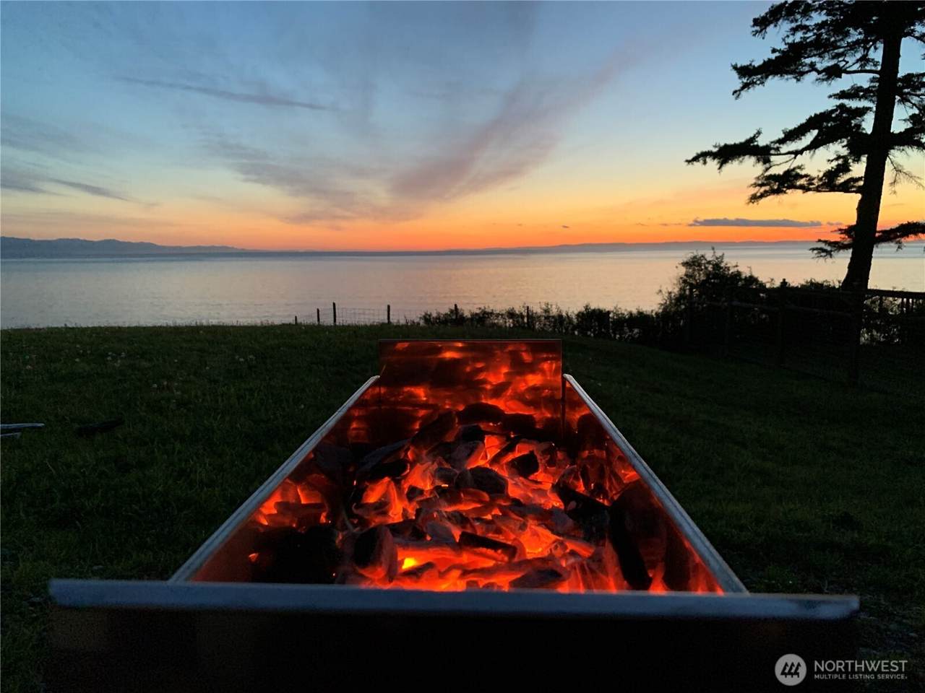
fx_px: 695
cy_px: 346
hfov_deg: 67.3
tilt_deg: -8.0
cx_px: 462
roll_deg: +1.2
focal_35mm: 26
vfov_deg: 53.1
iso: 400
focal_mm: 4.25
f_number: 1.8
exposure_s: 1/42
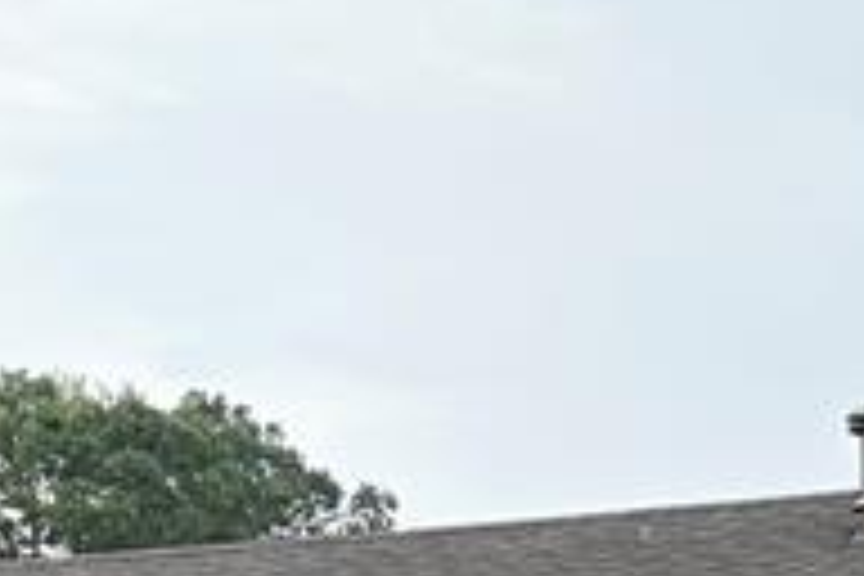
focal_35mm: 133
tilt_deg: -0.9
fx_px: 3192
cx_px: 778
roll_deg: +1.8
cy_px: 1046
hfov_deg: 15.2
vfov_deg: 9.8
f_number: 1.78
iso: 80
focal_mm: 6.86
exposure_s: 1/1495
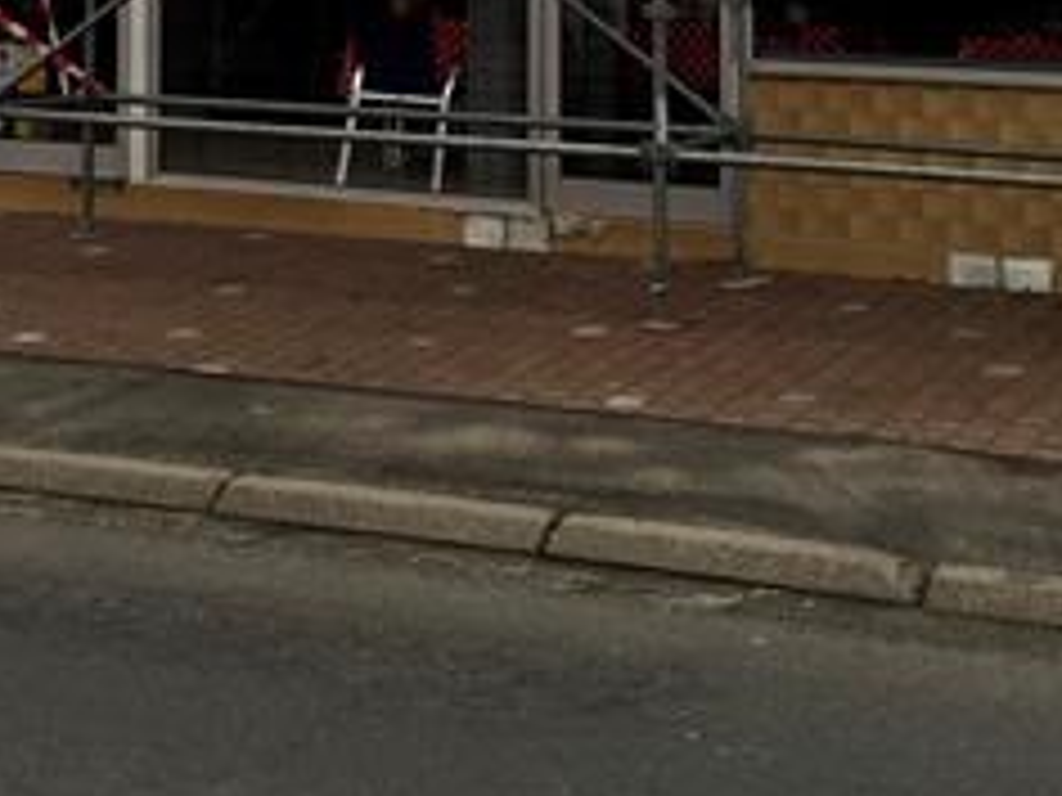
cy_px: -247
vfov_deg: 17.3
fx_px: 2454
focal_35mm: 80
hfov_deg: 24.4
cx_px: 441
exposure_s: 1/719
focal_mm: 4.15
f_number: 2.2
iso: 32
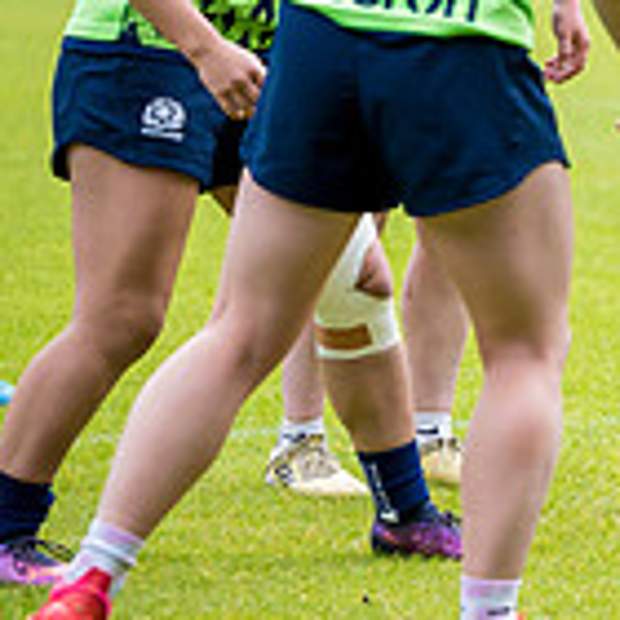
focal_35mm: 475
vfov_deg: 3.7
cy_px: 113
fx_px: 9625
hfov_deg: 3.7
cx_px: 1129
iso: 800
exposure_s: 1/1250
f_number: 3.2
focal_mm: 135
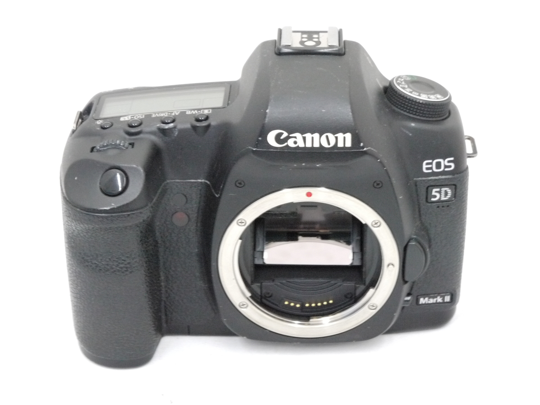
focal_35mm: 90
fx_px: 1404
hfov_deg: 21.8
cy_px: 202
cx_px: 270
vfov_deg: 16.4
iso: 1600
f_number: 14
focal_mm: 45
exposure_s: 1/10
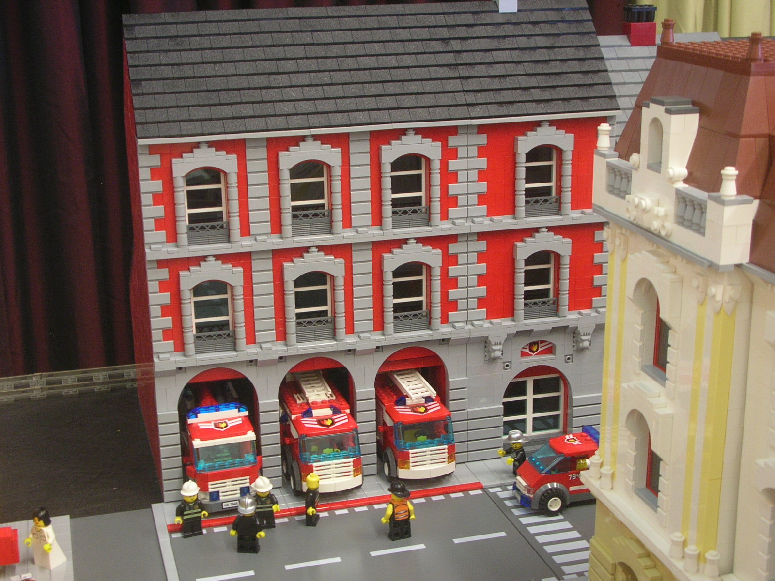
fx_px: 1209
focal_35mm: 54
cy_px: 290
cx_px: 388
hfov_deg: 35.5
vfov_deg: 27.0
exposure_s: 1/5.8
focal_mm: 9.1
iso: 91
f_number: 3.4
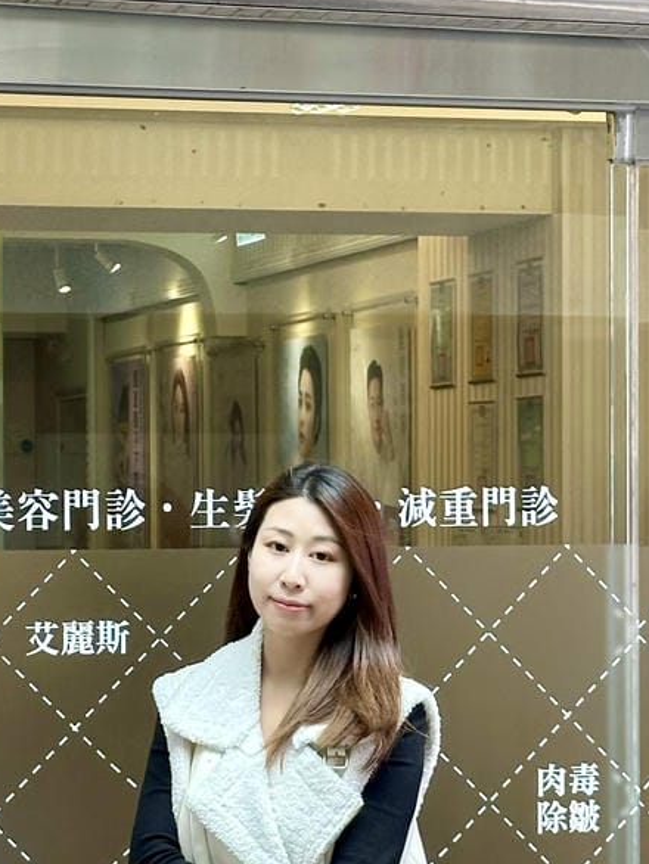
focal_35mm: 131
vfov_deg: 15.0
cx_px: 274
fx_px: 3272
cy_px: 582
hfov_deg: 11.3
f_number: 1.78
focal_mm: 6.86
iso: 80
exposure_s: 1/147
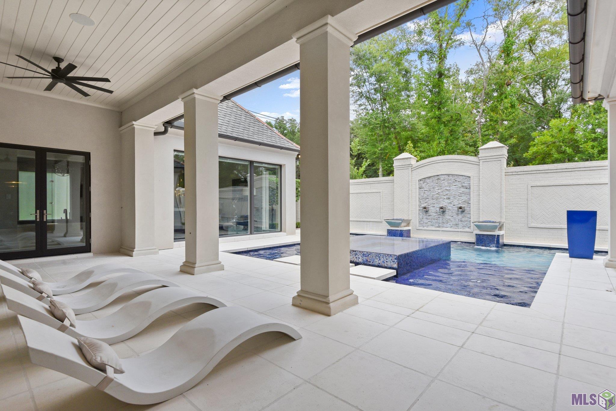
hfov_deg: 93.3
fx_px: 291
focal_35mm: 17
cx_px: 308
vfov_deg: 70.5
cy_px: 206
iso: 320
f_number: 10
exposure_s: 1/320
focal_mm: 17
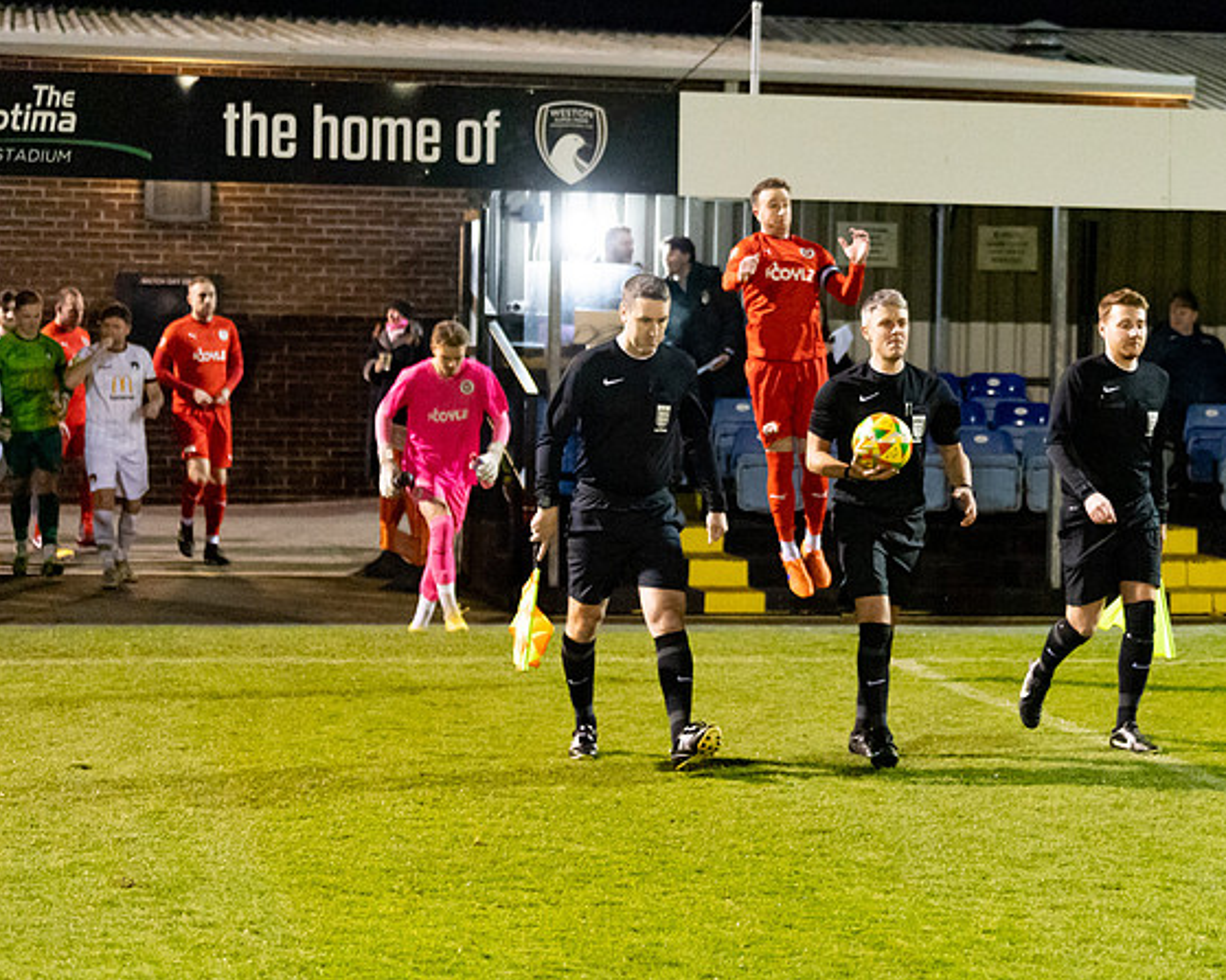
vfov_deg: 16.2
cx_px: 873
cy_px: 469
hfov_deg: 20.1
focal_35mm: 95
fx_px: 3446
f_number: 2.8
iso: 8000
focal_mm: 70
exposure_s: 1/500
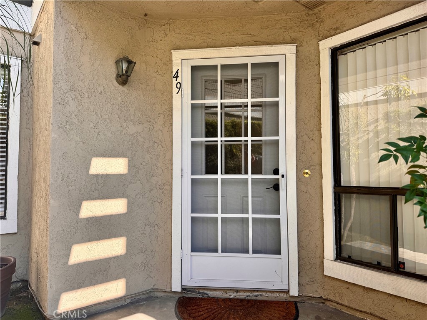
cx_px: 214
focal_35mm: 24
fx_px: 296
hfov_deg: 71.6
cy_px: 160
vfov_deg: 56.8
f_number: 1.78
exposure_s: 1/864
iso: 80
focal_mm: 6.76
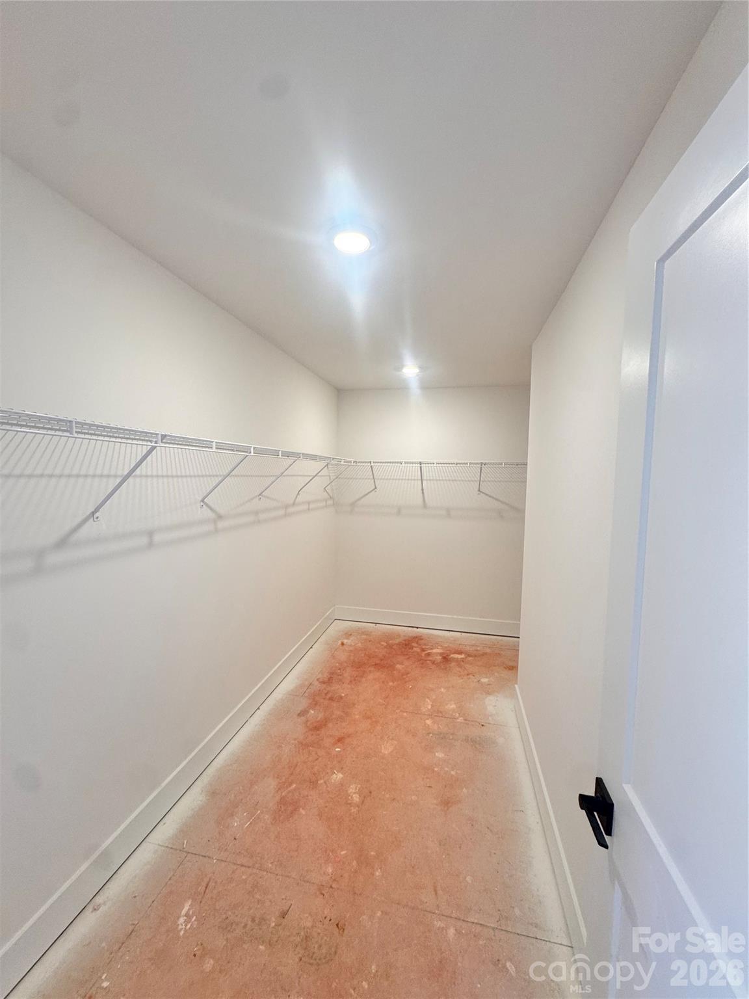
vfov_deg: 102.1
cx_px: 374
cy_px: 500
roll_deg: -1.0
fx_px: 404
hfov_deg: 85.7
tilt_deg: -3.6
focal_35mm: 14
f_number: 2.2
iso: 160
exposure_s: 1/120
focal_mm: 2.22
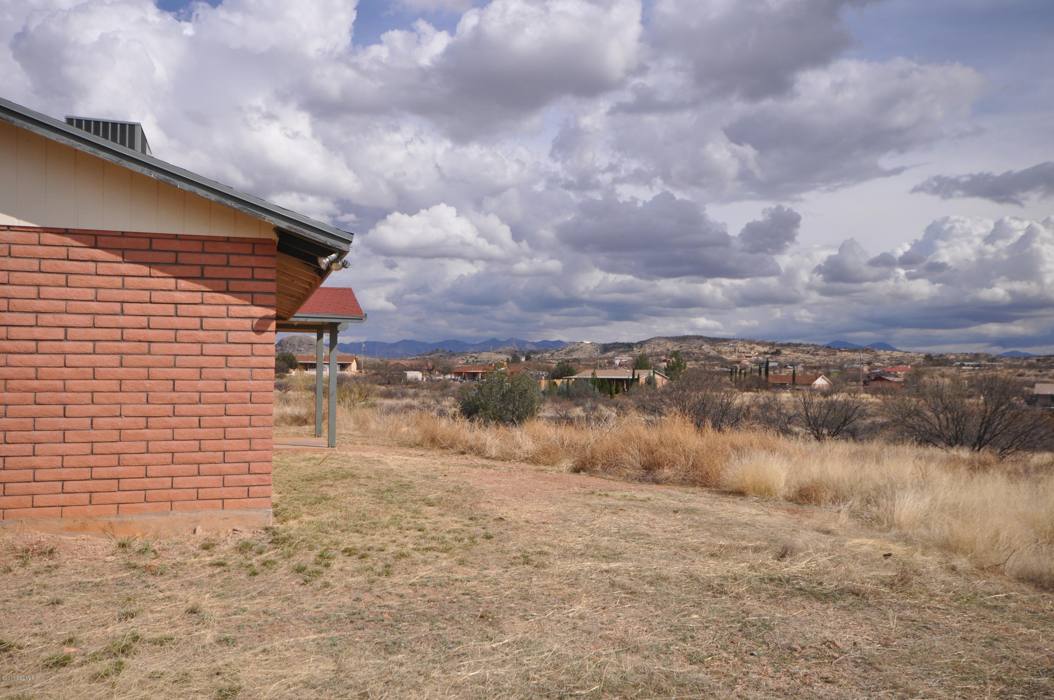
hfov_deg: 62.0
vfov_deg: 43.5
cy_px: 350
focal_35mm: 30
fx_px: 877
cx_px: 527
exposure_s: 1/500
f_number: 10
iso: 200
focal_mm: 20
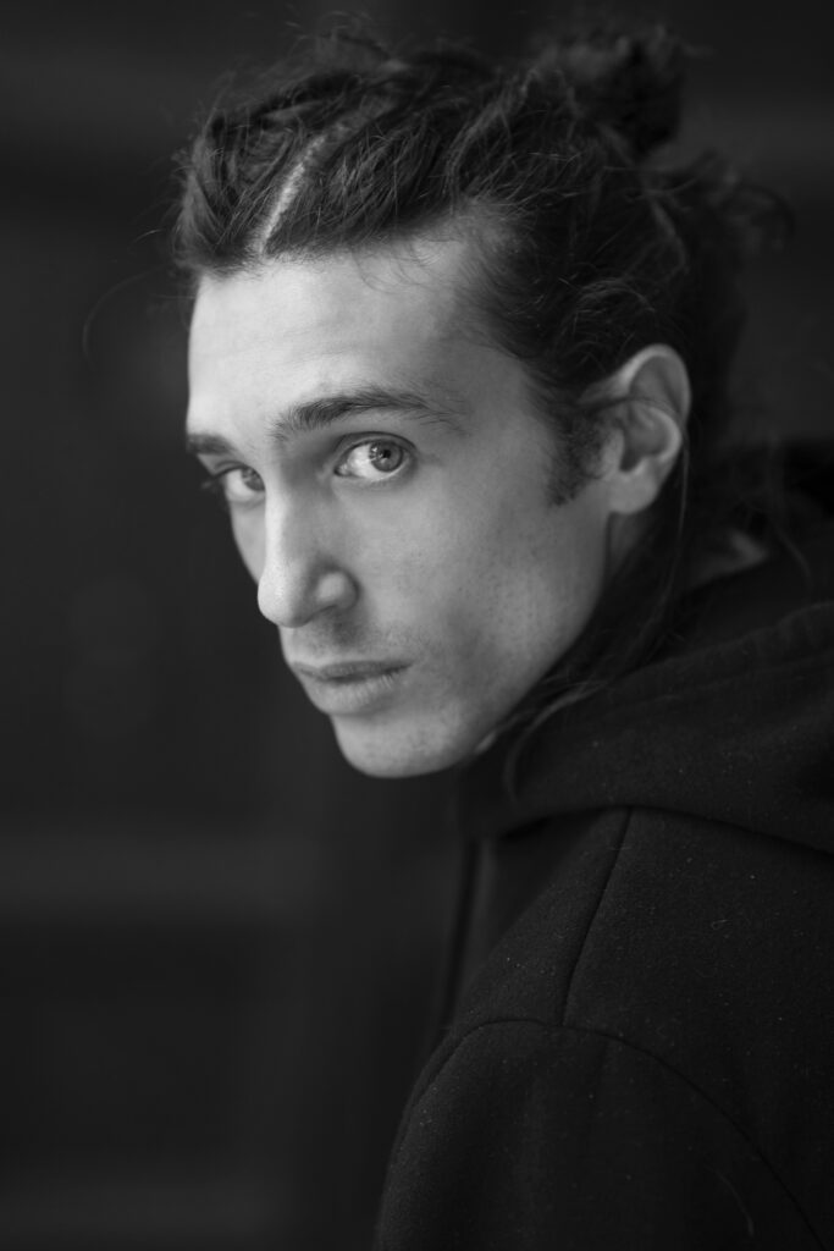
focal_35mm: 85
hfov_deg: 16.1
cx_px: 417
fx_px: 2953
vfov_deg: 23.9
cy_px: 626
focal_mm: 85
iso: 400
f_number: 2
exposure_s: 1/320
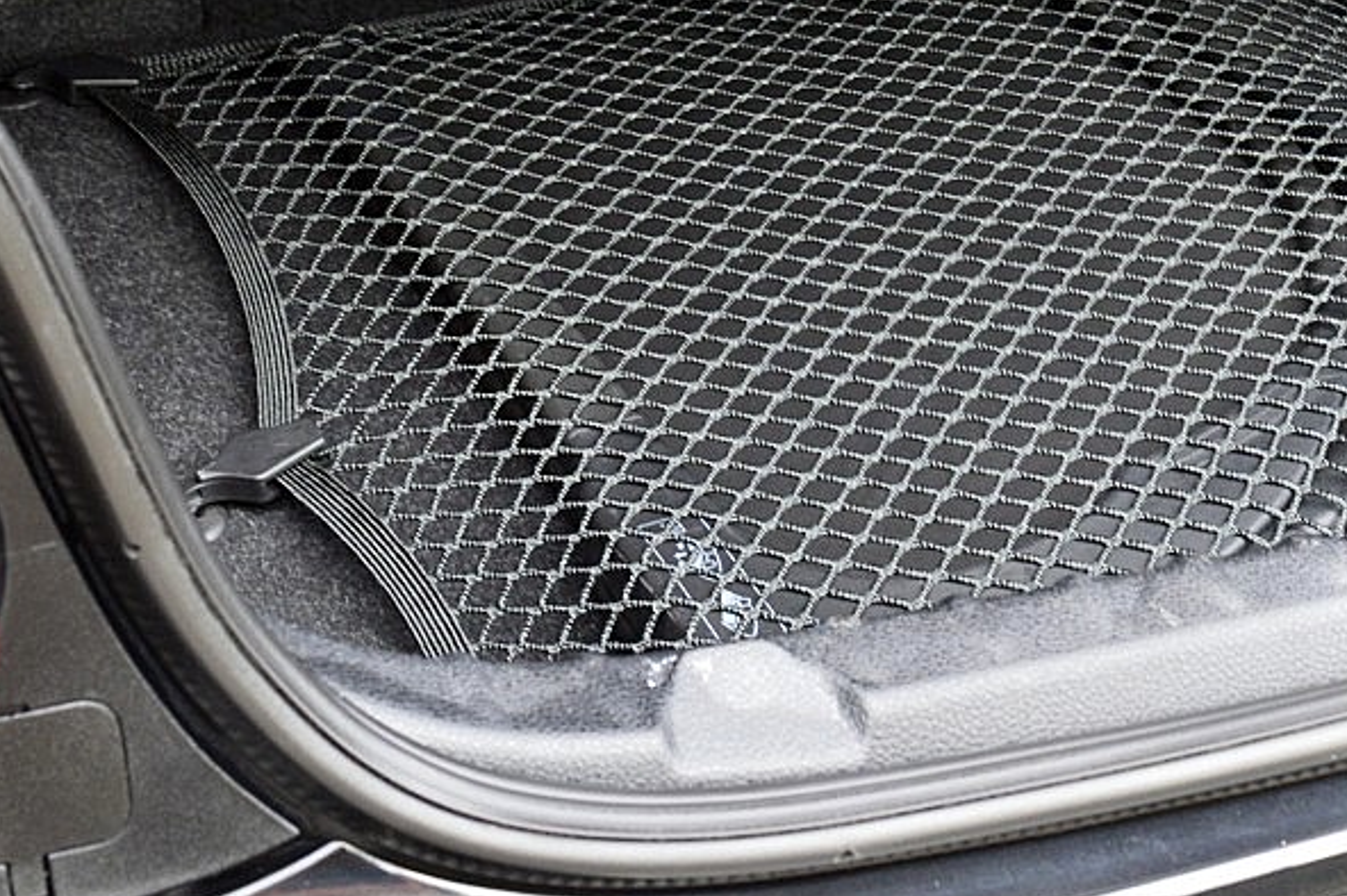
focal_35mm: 86
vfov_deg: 15.3
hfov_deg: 23.2
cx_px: 1065
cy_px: -175
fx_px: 3230
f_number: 8
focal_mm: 21
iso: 720
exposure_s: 1/60
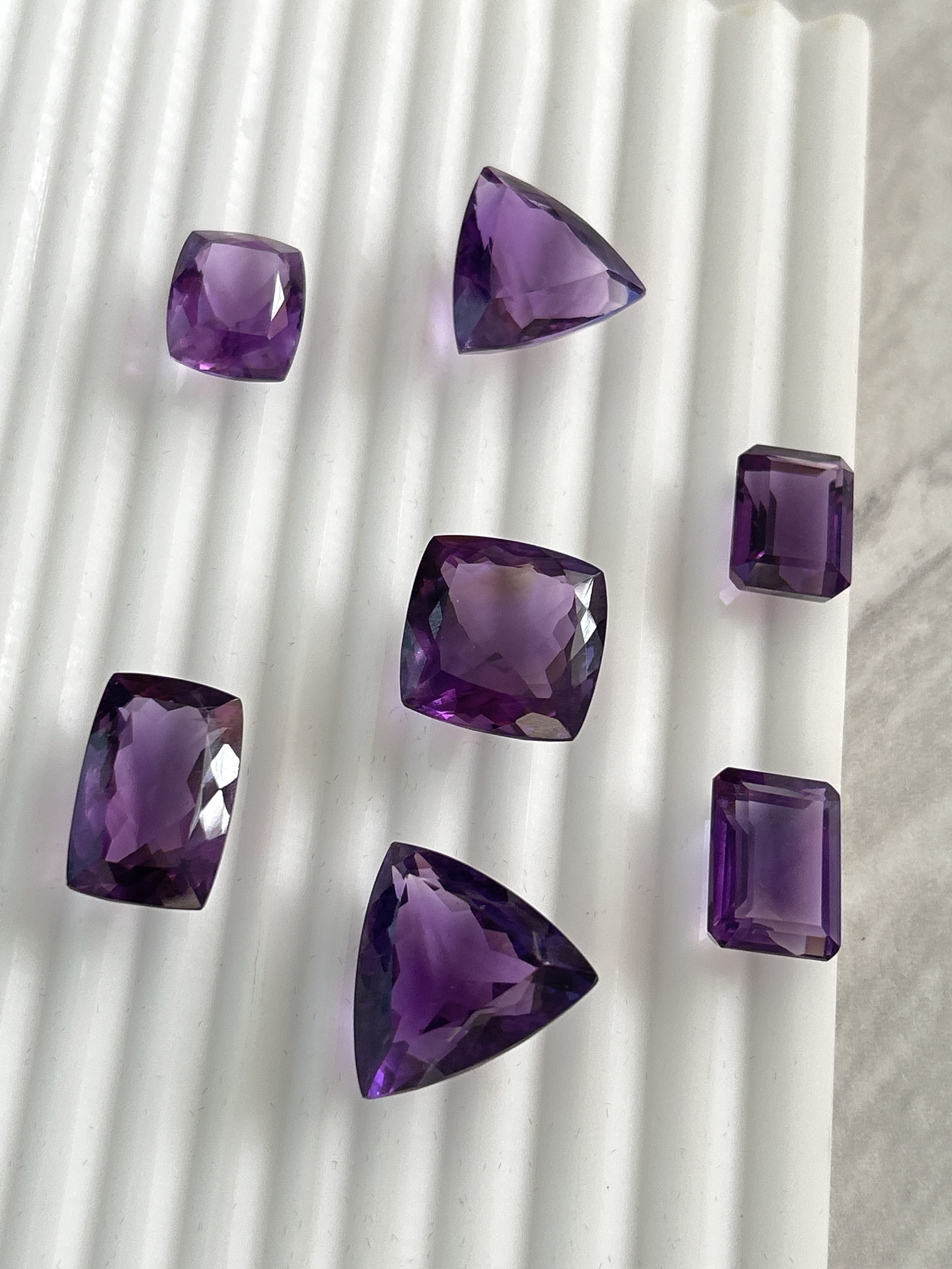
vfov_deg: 36.8
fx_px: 1907
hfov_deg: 28.0
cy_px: 634
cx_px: 476
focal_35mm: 52
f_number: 1.5
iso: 100
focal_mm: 5.7
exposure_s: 1/121
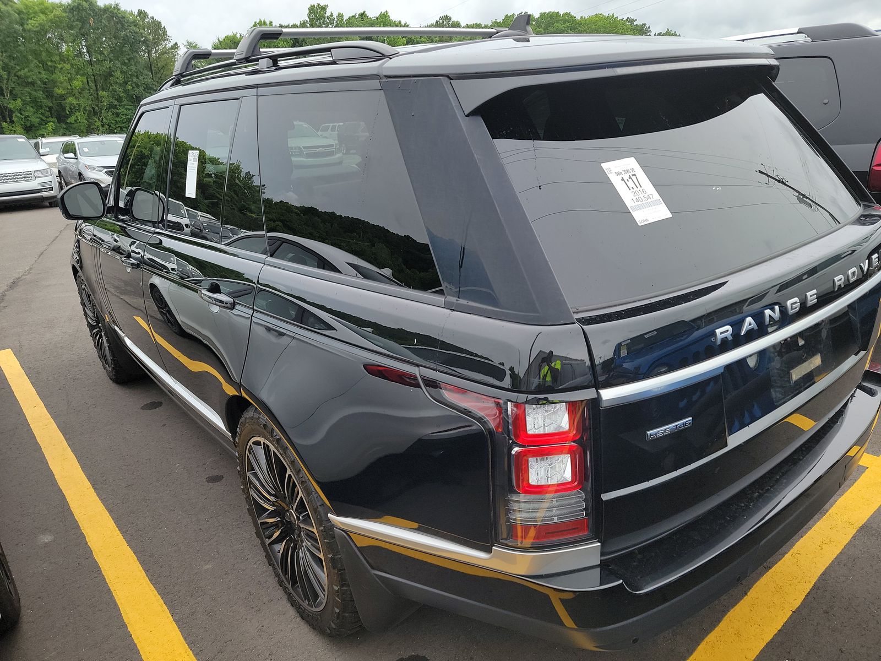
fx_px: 611
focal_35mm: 24
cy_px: 330
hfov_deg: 71.6
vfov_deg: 56.8
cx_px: 440
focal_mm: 6.7
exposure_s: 1/119
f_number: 1.8
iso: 67
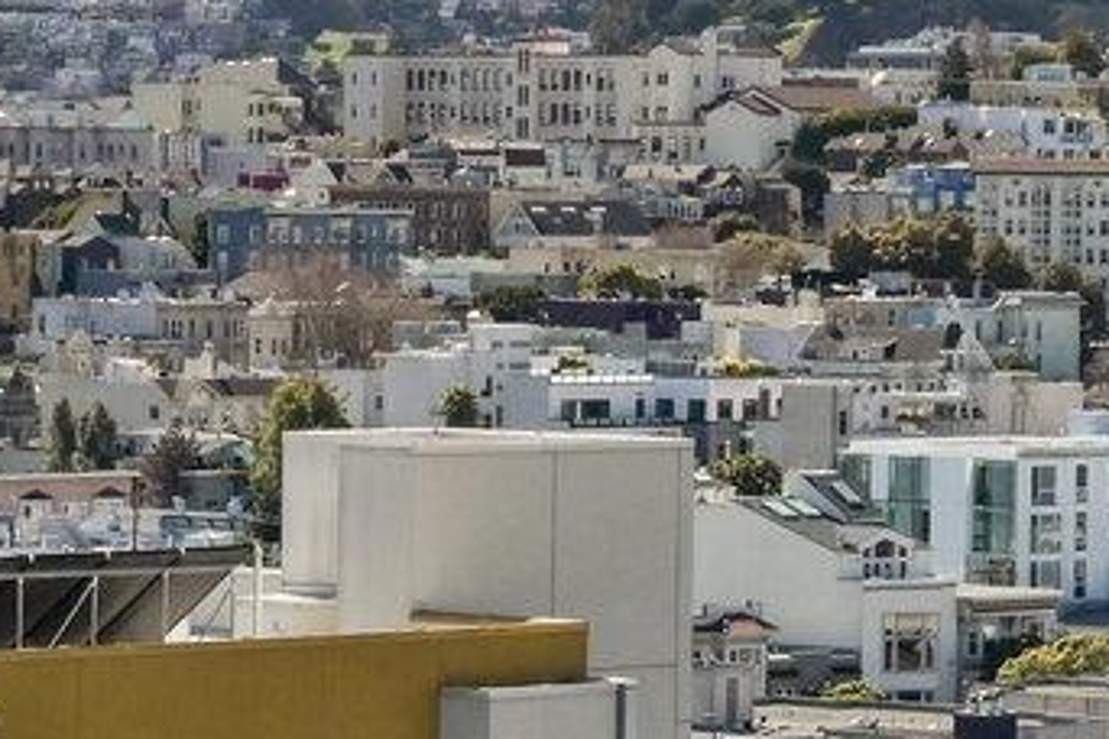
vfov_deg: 5.8
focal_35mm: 235
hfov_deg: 8.6
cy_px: 182
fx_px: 7239
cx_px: 1641
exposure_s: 1/1600
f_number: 11
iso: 800
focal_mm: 45
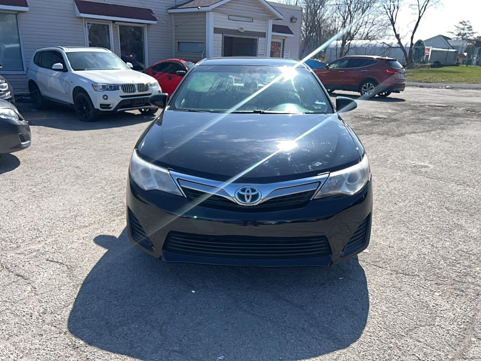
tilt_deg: -19.5
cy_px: 180
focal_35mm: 26
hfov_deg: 67.3
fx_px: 361
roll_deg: -2.6
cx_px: 240
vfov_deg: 53.1
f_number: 1.5
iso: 32
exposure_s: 1/5291
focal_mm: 5.7
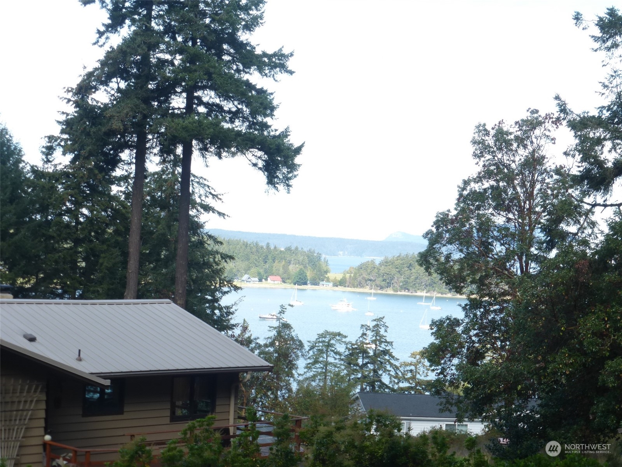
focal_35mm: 75
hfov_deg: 26.0
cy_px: 234
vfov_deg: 19.6
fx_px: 1348
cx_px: 311
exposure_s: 1/160
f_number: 5
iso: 100
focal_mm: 13.3
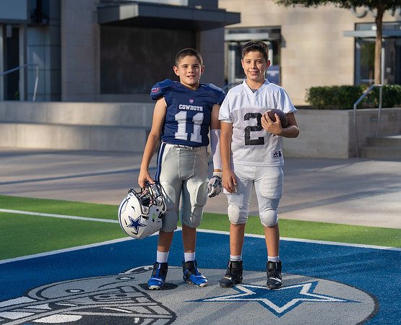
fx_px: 949
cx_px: 212
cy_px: 162
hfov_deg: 23.9
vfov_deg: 19.5
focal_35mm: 80
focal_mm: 70
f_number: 3.2
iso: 100
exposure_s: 1/640
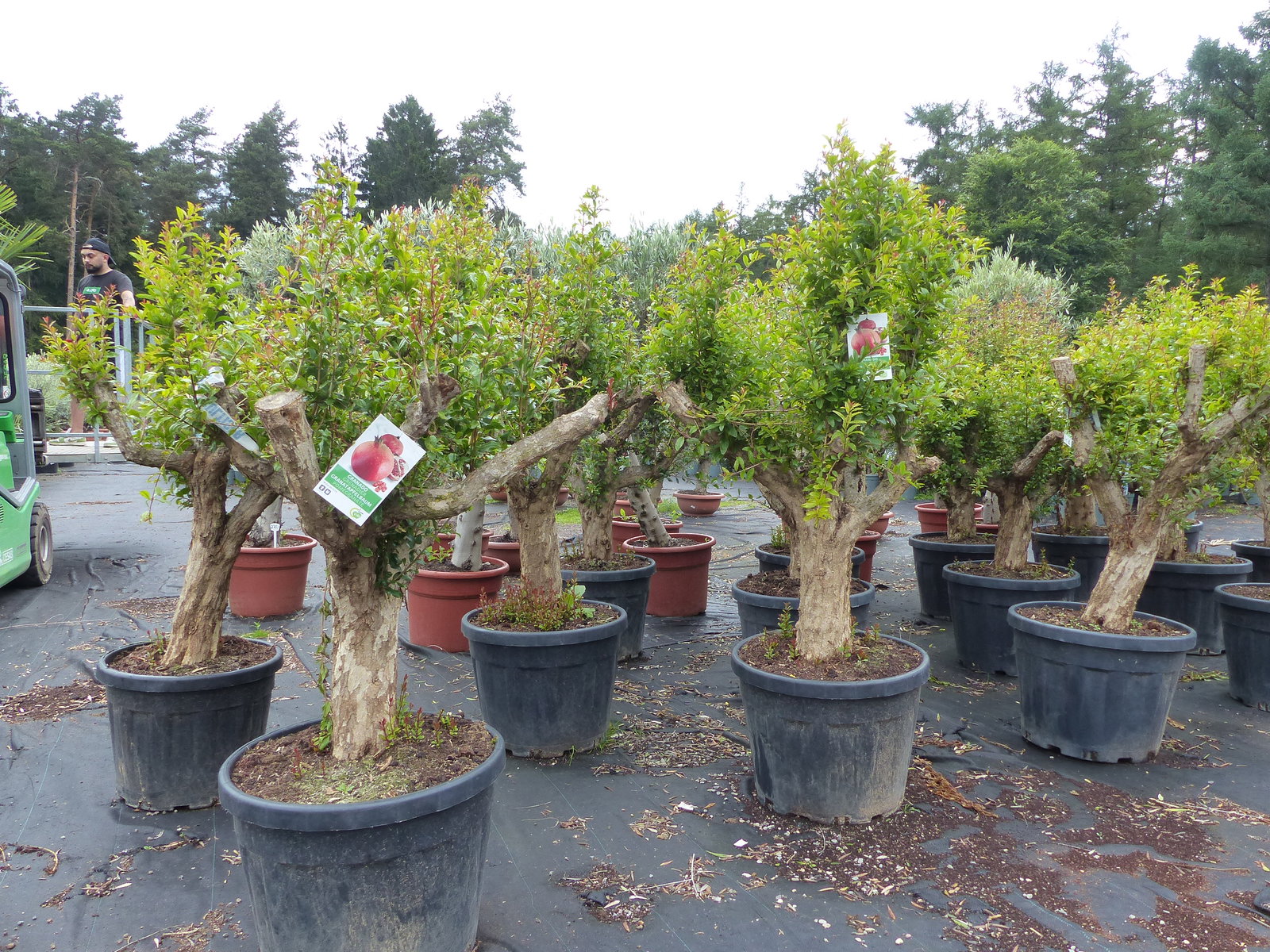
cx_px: 635
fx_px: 917
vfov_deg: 54.9
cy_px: 476
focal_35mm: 25
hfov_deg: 69.4
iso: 160
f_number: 4
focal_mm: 4.5
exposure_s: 1/125
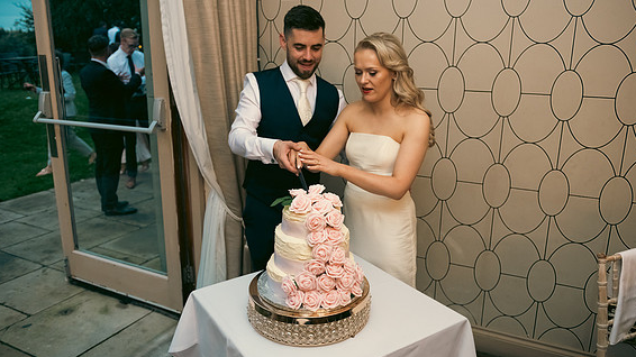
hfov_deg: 66.1
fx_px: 489
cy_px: 181
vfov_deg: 40.1
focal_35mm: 29
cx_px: 321
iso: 800
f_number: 3.5
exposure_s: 1/160
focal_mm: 27
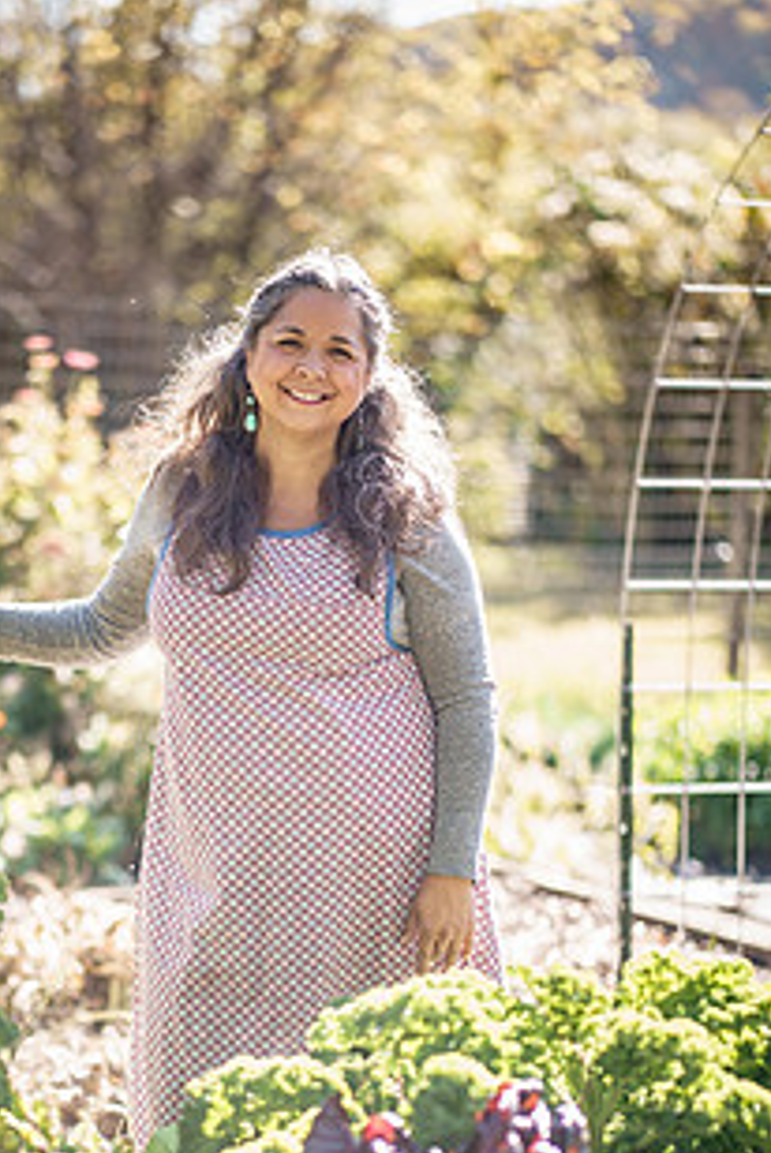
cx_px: 243
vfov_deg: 16.4
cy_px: 835
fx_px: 3974
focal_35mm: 124
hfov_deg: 11.1
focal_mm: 85
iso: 50
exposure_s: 1/250
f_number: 1.8
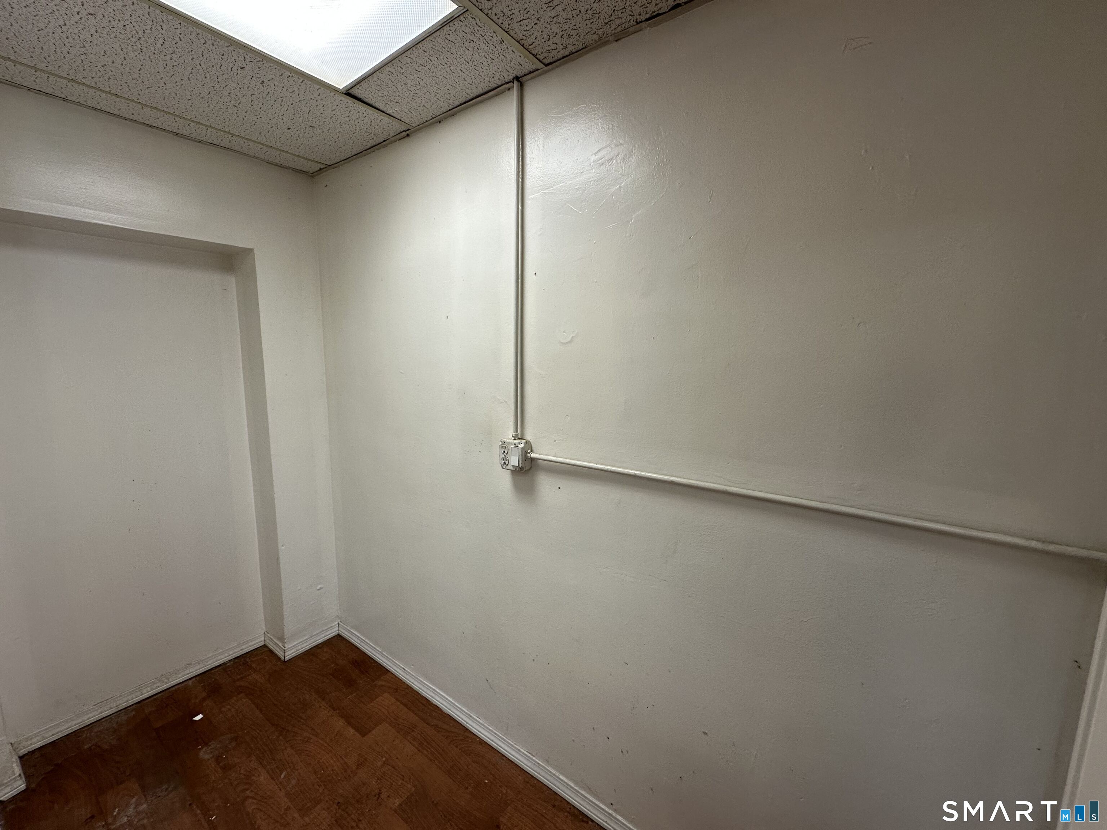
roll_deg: -0.6
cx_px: 554
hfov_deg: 102.1
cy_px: 415
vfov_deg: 85.7
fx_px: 448
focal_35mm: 14
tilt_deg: -7.5
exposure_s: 1/120
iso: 100
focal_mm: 2.22
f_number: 2.2
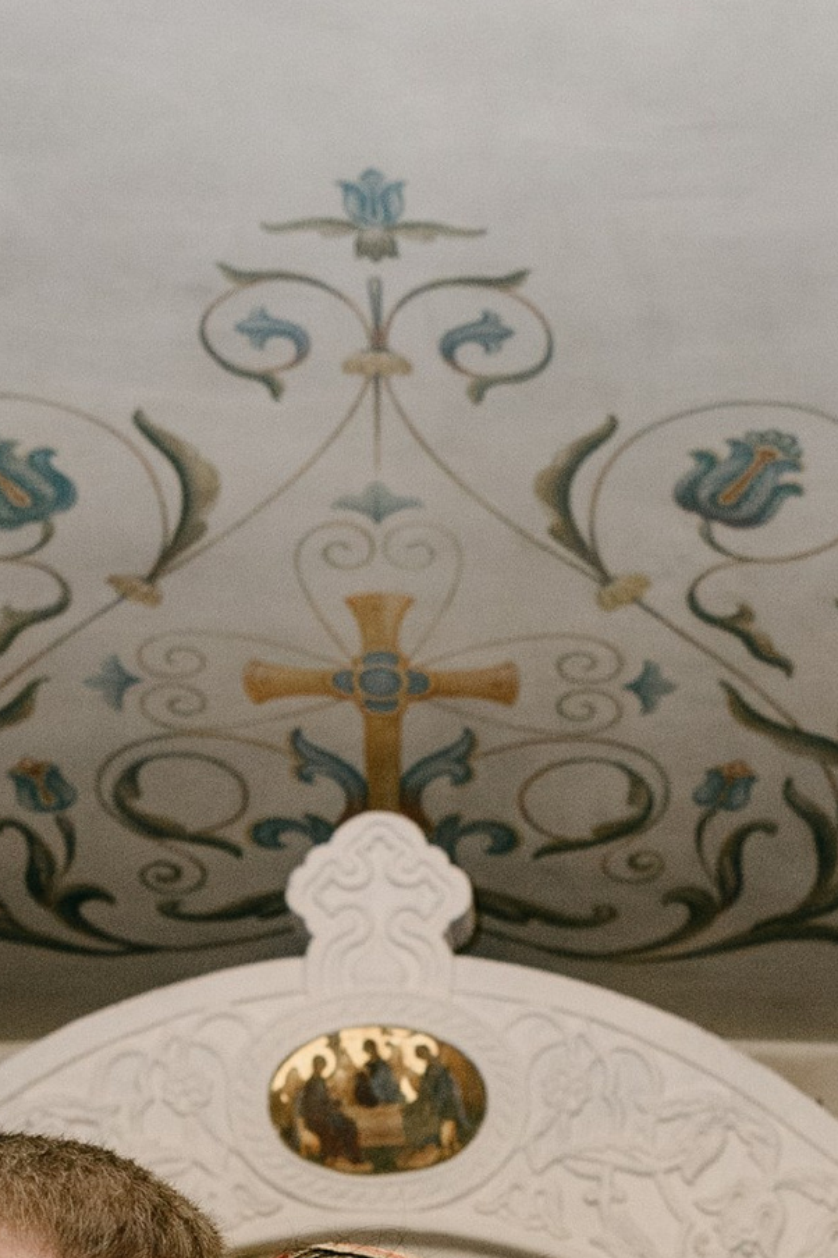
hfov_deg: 13.4
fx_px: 3564
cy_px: 1571
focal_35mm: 102
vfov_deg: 18.8
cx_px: 661
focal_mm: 24
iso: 500
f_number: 3.5
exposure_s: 1/160
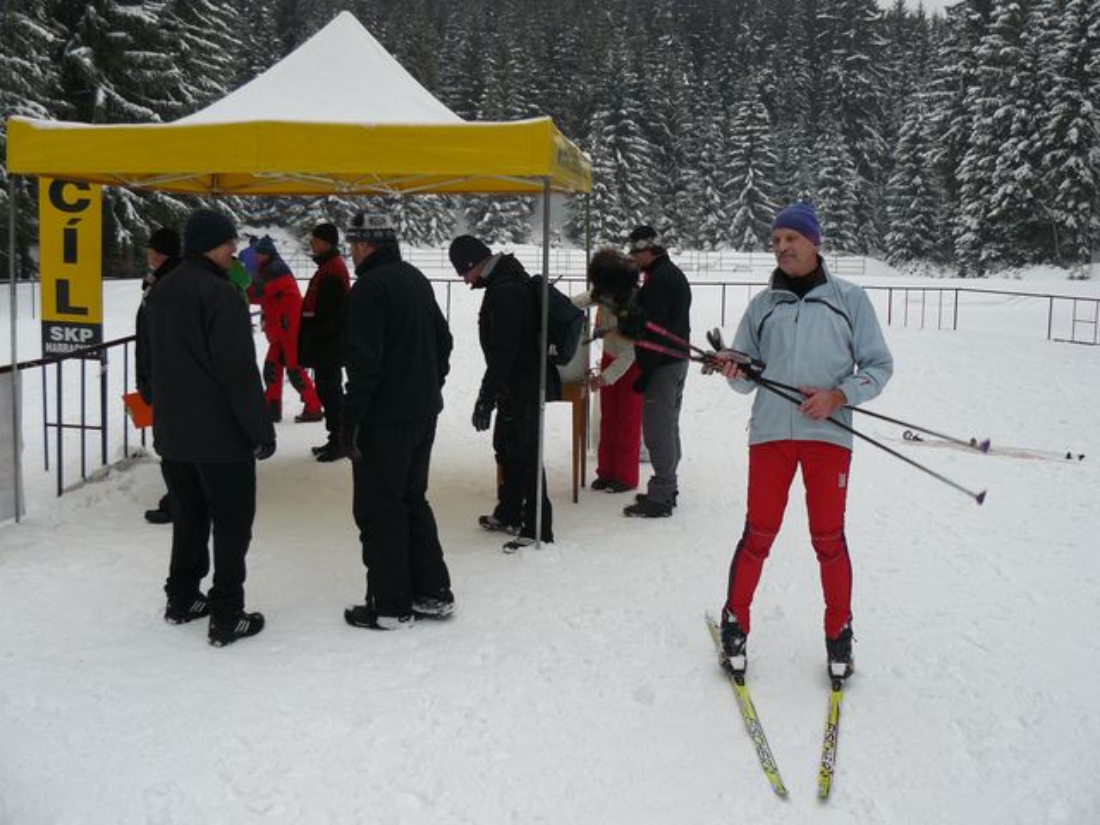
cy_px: 412
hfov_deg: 51.4
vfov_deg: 39.7
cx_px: 550
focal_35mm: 36
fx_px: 1144
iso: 100
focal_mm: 6
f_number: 2.8
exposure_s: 1/125
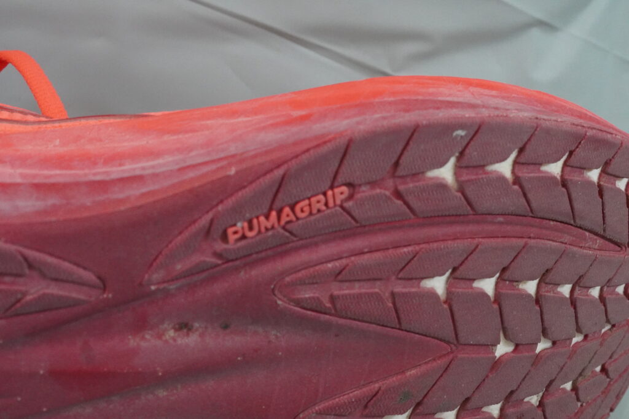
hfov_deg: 27.0
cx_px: 314
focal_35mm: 75
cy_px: 210
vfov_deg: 18.2
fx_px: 1311
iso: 6400
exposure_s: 1/80
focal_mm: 50
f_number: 11
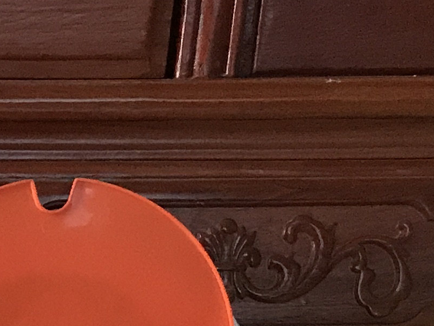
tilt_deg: -17.6
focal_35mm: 140
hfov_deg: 12.1
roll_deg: +1.4
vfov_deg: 9.7
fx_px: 1756
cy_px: 706
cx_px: -494
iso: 40
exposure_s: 1/25
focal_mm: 3.99
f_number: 1.8
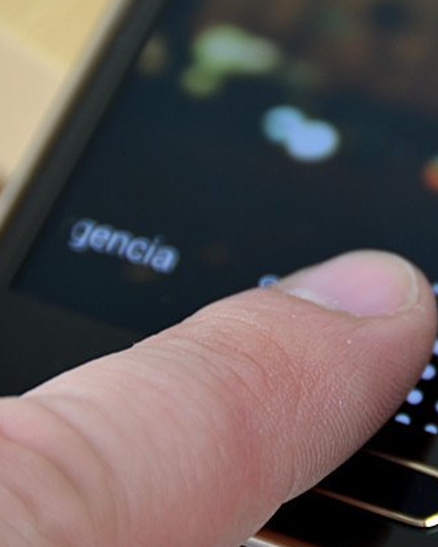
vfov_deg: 2.8
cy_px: 321
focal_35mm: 687
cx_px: 388
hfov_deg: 2.3
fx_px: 11136
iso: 125
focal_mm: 200
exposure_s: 1/30
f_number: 5.6
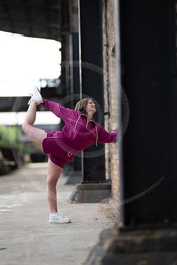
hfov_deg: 16.1
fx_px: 627
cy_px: 132
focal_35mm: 85
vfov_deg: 23.9
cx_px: 88
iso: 125
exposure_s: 1/1000
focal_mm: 85
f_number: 1.2
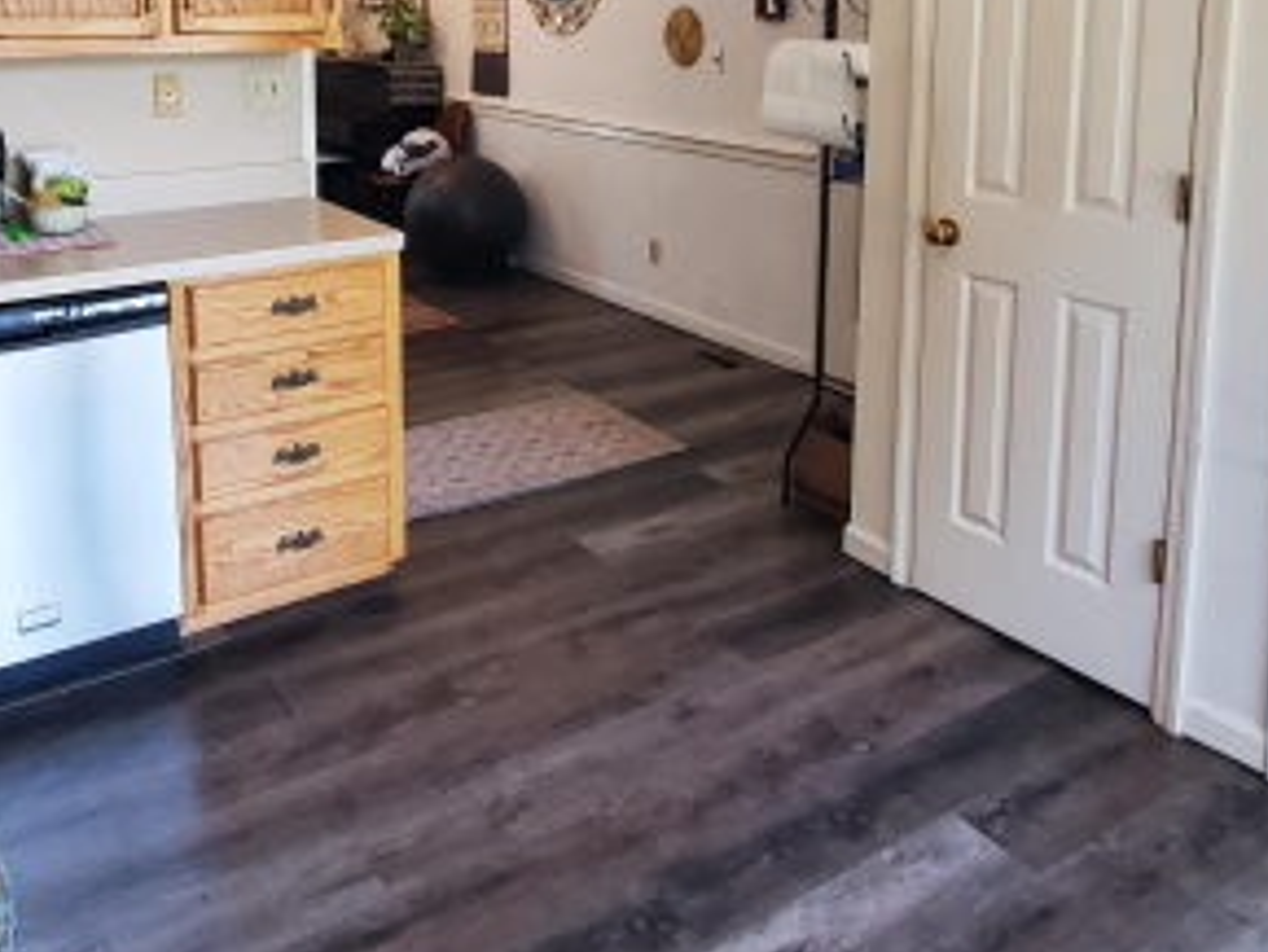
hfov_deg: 59.7
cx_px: 542
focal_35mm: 30
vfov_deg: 43.6
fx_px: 1099
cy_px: 136
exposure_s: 1/60
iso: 250
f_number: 2.2
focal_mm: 1.8
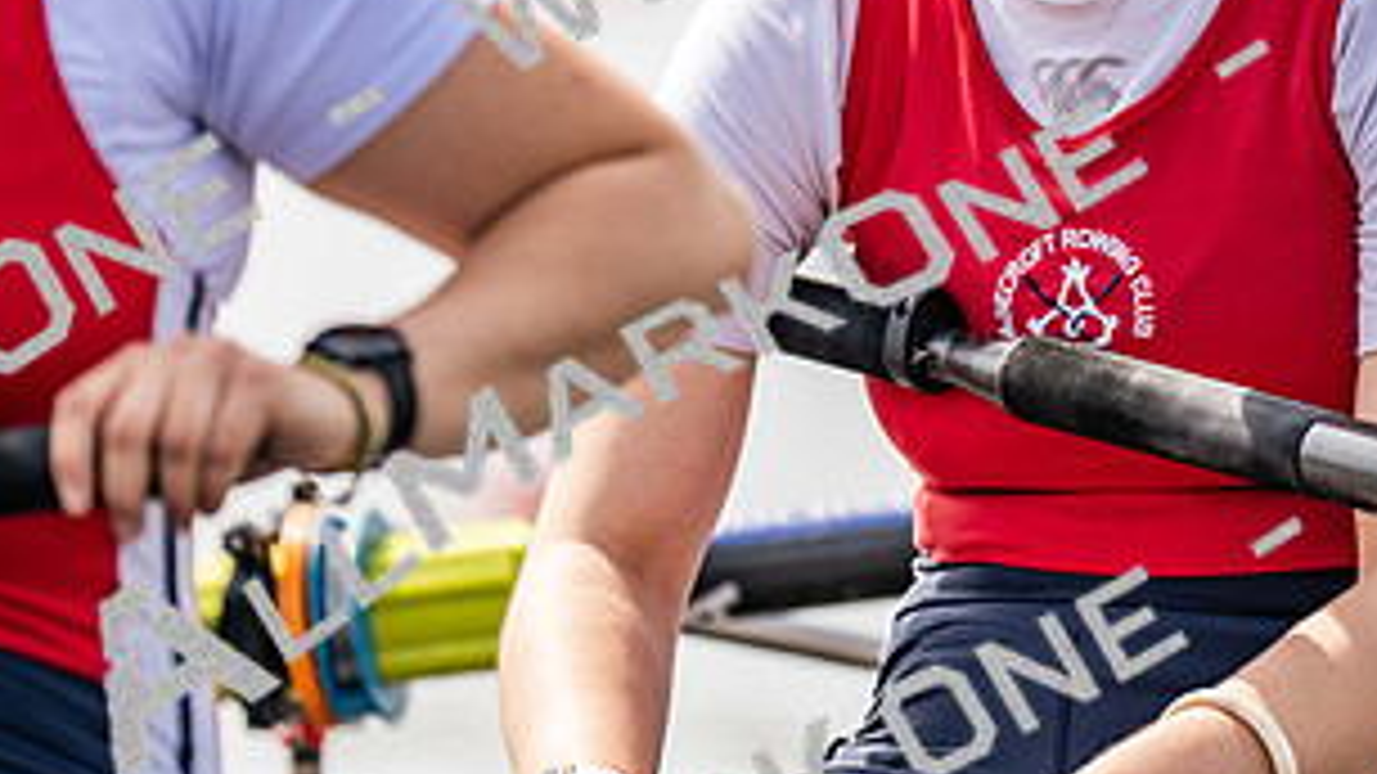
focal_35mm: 1190
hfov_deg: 1.8
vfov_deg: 1.0
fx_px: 43442
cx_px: 1012
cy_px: 83
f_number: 4
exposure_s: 1/2500
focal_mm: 600
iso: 450
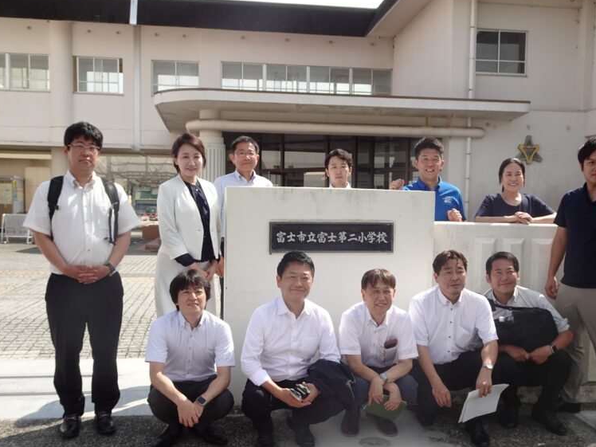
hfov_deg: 44.7
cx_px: 332
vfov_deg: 34.2
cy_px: 274
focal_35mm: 42
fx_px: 723
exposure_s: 1/500
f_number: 4
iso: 80
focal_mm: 5.57
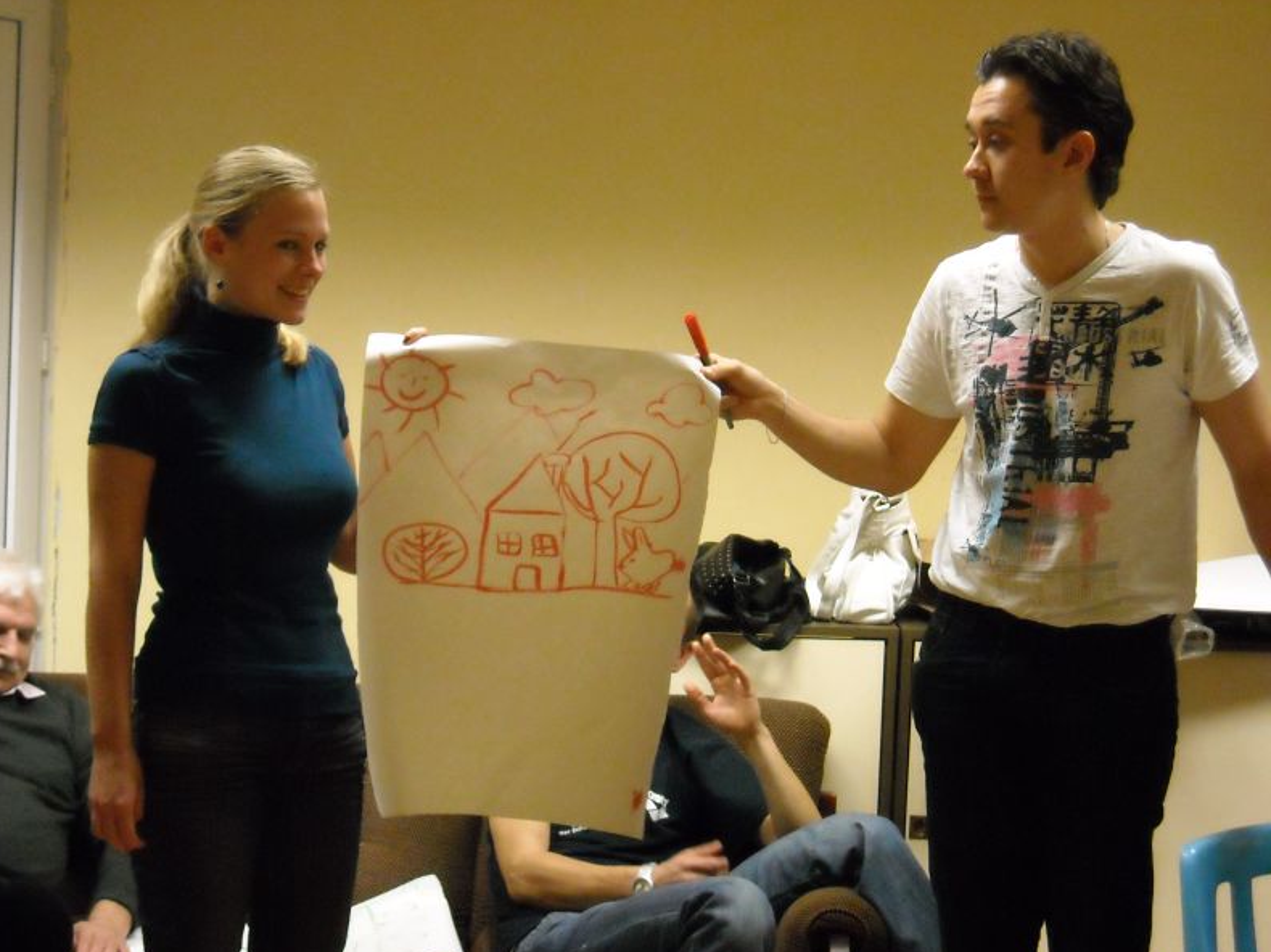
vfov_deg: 19.1
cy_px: 478
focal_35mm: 77
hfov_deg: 25.3
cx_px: 629
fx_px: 2826
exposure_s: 1/57
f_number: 3.9
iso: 800
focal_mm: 12.3
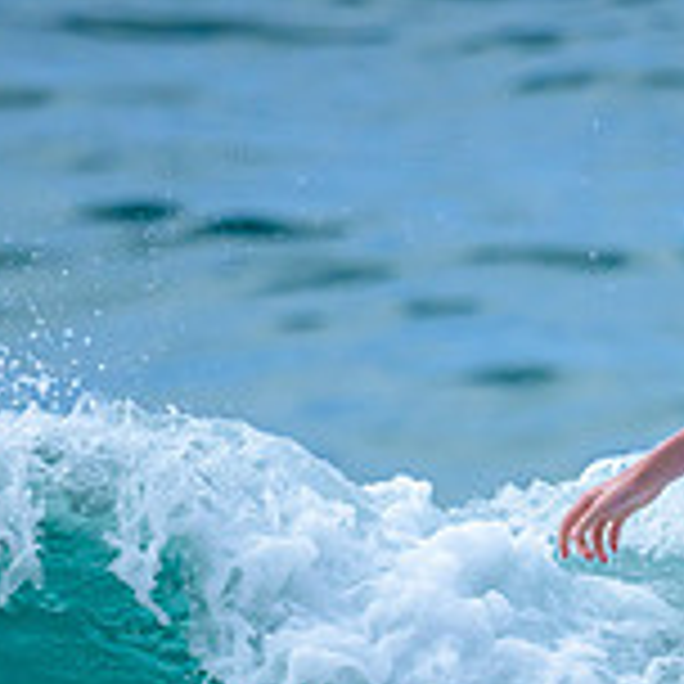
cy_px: 876
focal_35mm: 3448
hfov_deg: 0.5
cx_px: 696
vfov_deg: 0.5
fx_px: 77082
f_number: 6.3
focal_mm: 800
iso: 400
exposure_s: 1/3200
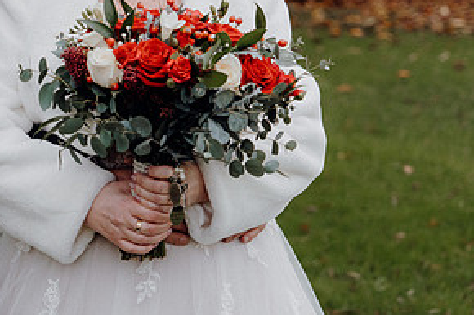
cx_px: 75
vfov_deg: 11.5
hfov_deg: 17.2
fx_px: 1553
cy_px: 6
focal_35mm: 118
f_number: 3.5
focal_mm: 59
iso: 1600
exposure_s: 1/250
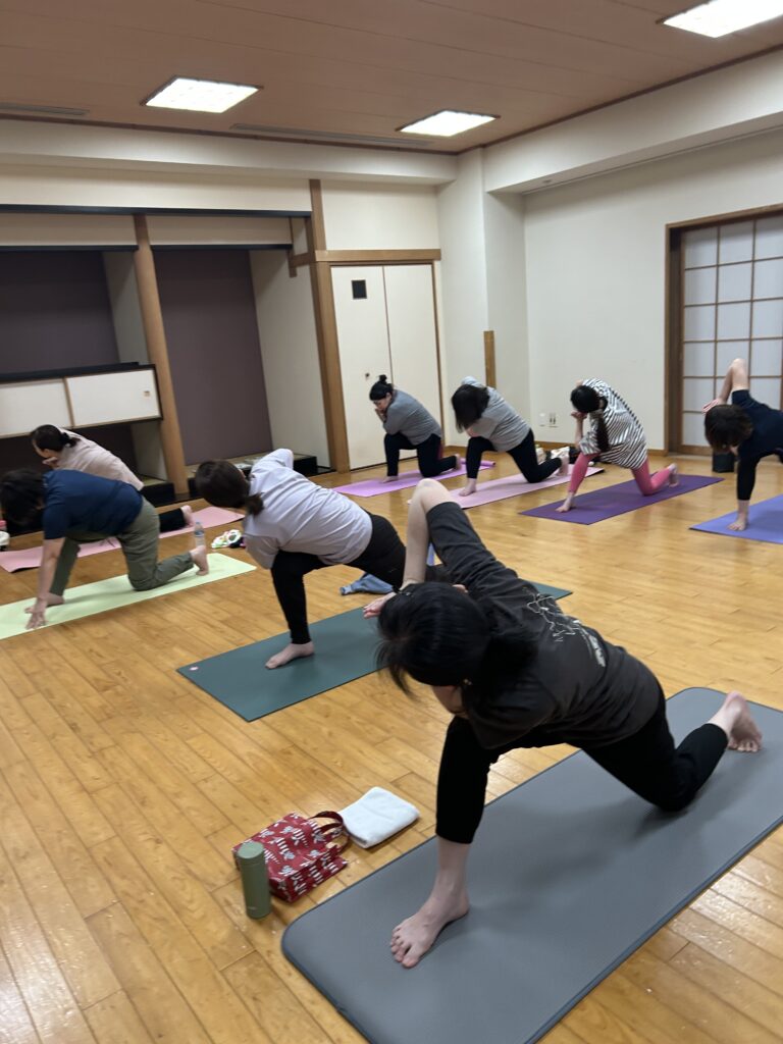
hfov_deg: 53.1
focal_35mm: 26
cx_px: 392
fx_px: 784
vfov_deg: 67.3
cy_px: 522
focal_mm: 5.7
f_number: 1.5
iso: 100
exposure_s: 1/120
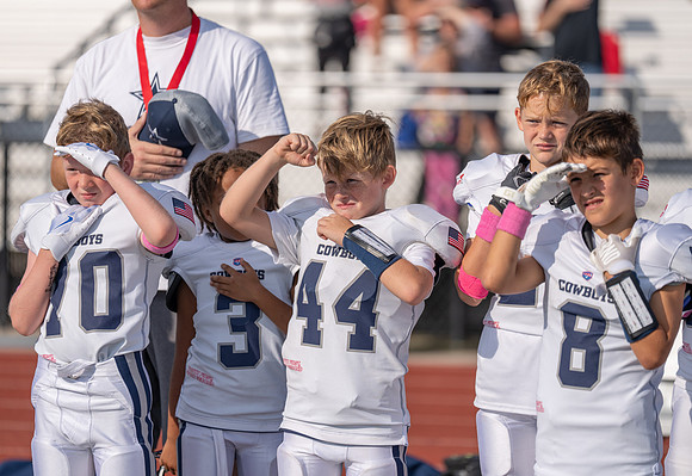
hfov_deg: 10.4
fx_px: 3787
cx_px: 346
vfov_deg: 7.2
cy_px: 238
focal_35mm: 195
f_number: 2.8
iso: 100
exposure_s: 1/4000
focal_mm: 191
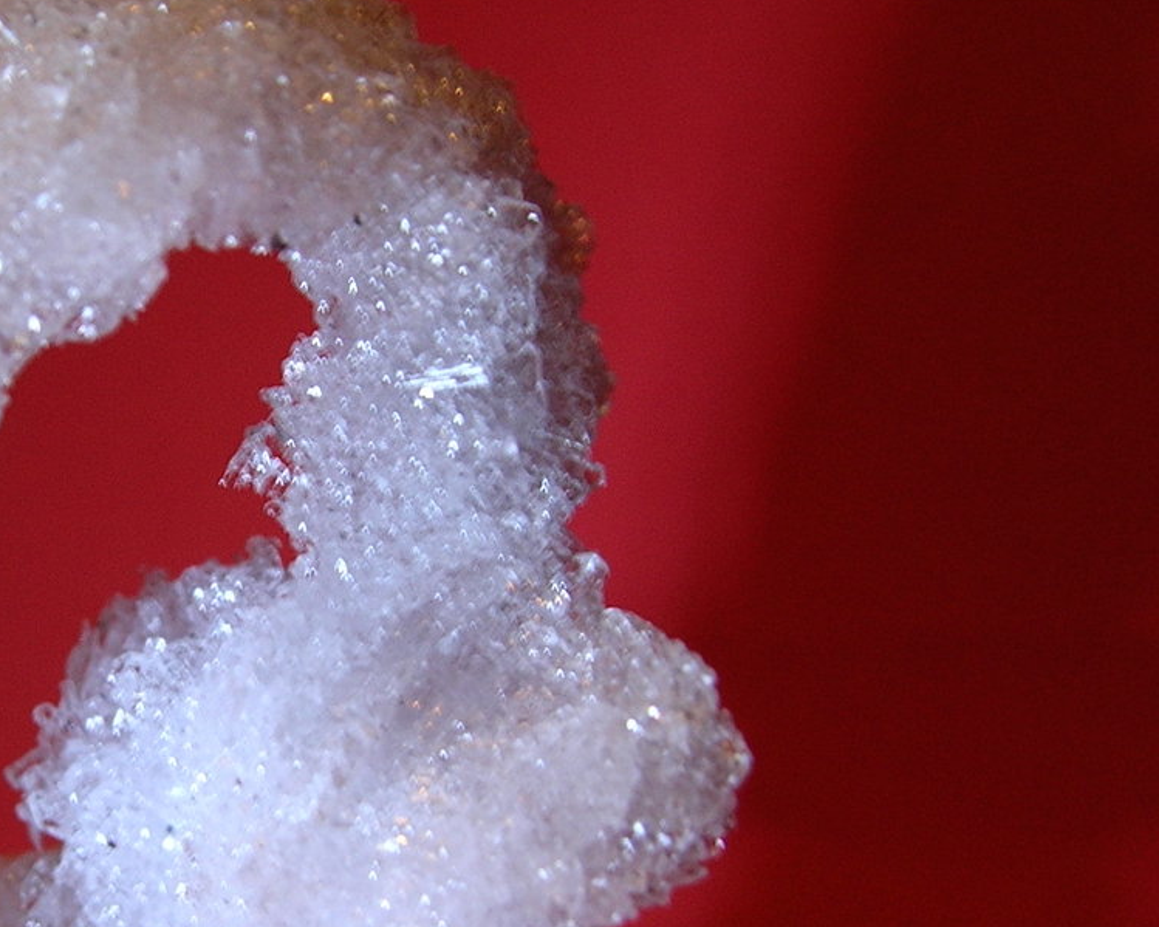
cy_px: 631
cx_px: 121
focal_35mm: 75
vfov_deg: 20.3
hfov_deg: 24.7
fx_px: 2572
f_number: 2.7
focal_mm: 6
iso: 50
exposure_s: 1/10.5
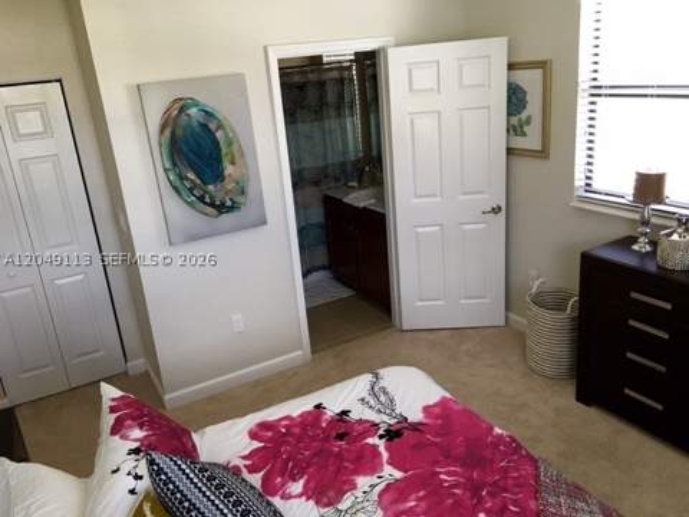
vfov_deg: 48.2
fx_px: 577
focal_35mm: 29
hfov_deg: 61.7
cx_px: 344
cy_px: 258
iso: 25
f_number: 2.2
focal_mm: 4.15
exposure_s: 1/15
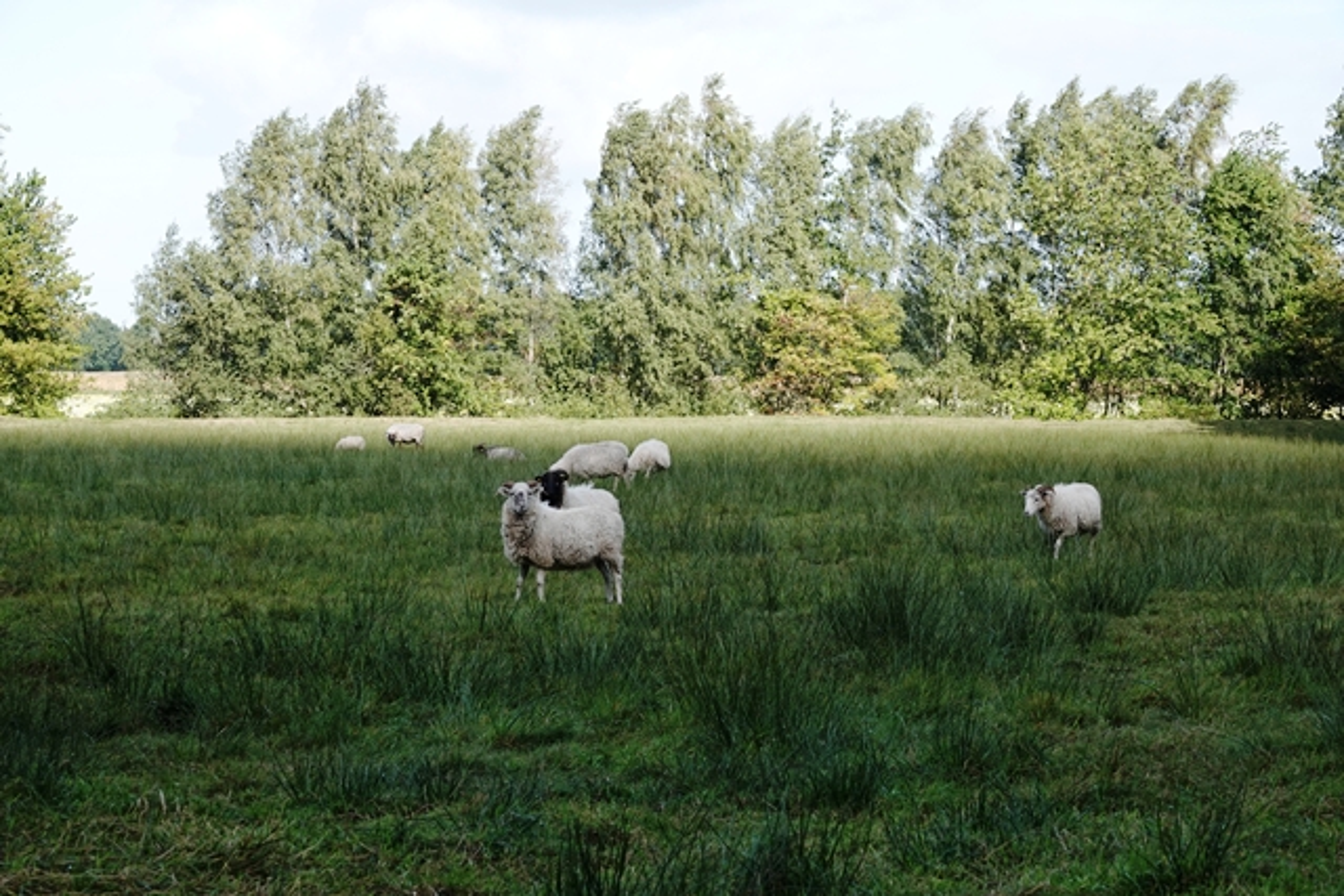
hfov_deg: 23.1
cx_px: 672
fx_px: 3286
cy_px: 448
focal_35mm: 88
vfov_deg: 15.5
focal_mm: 32.39
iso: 100
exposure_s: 1/200
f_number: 5.6
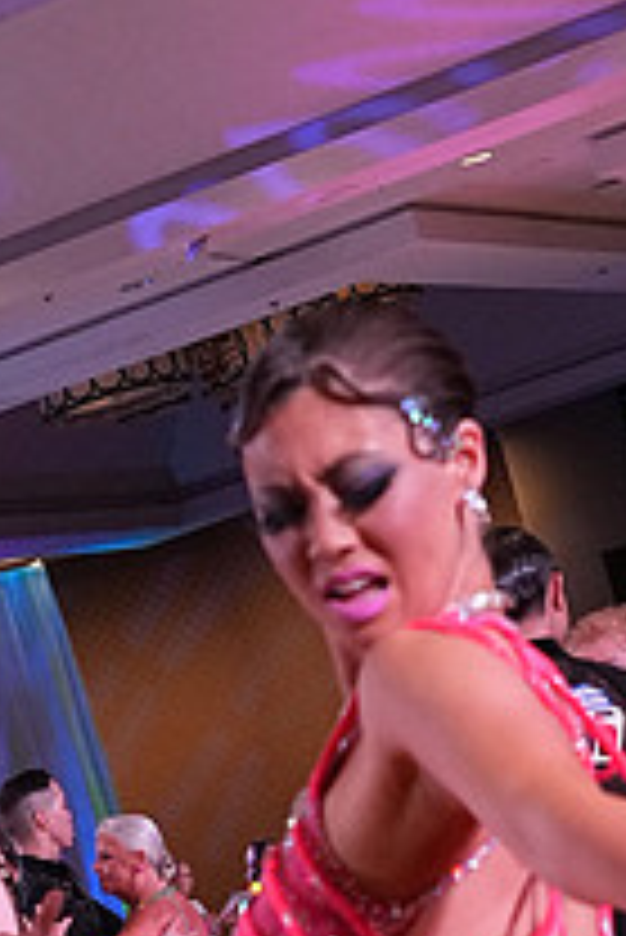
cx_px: 259
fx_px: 3984
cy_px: 1228
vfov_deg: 12.9
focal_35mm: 153
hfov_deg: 9.0
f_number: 5.6
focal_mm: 37
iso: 3200
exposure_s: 1/400
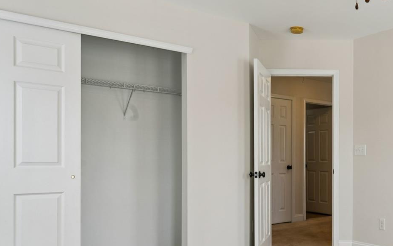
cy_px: 166
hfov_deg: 48.3
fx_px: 400
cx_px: 333
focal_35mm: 37
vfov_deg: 33.8
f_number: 13
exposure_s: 1/13
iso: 200
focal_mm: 16.6
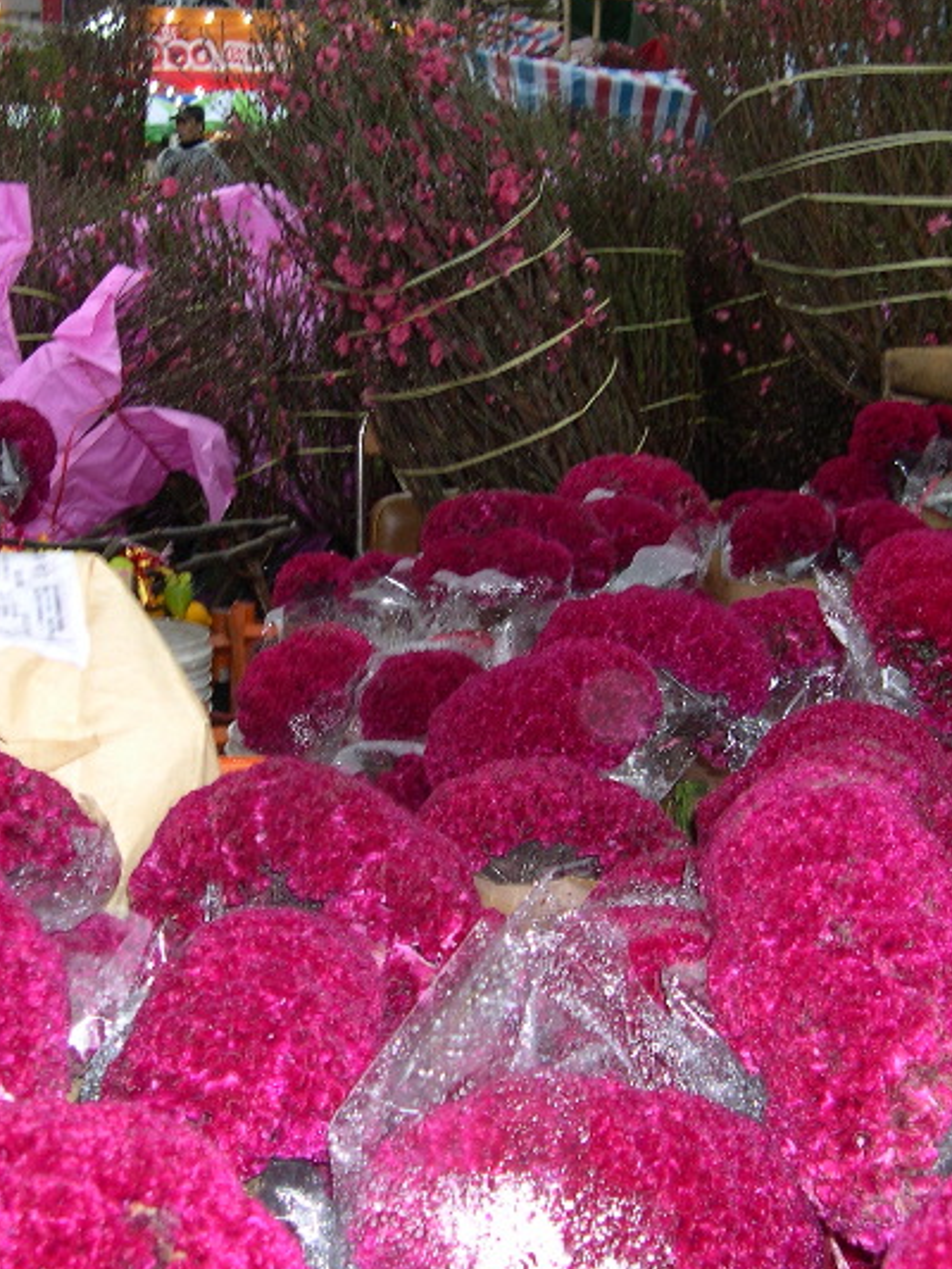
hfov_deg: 25.6
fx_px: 2089
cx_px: 381
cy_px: 586
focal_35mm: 57
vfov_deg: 33.8
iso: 100
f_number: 2.8
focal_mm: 8
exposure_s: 1/30
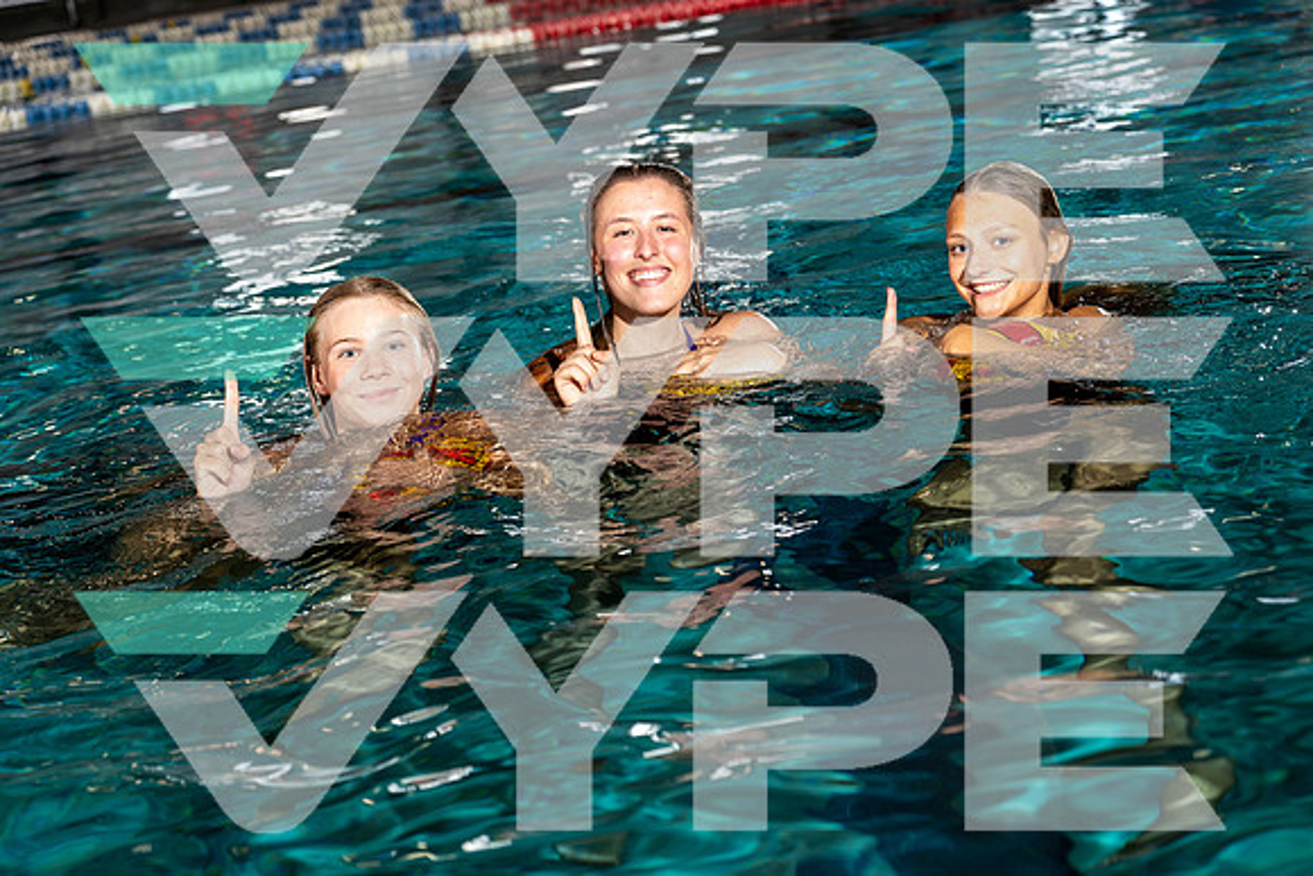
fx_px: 2043
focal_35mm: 56
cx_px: 656
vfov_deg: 24.2
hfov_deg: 35.6
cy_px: 438
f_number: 4
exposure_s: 1/250
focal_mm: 56
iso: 100
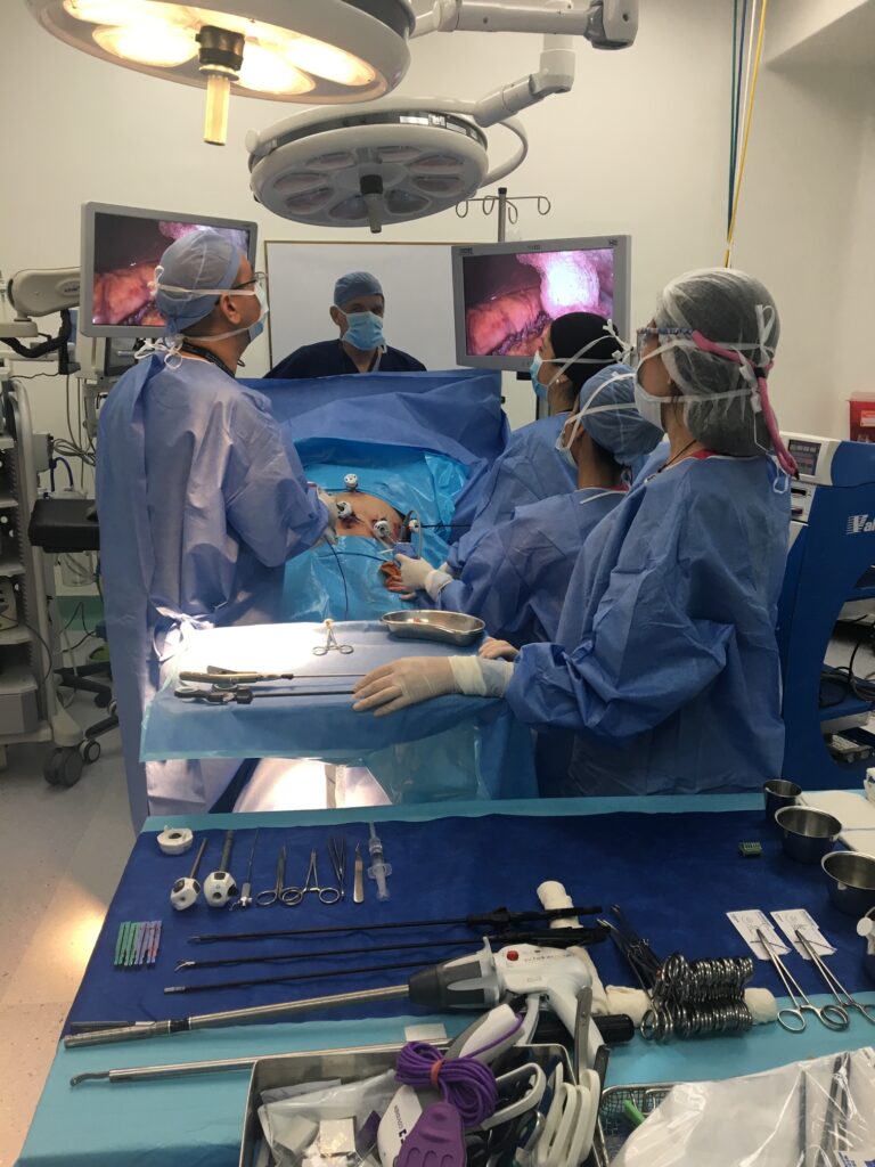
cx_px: 438
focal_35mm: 29
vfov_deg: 61.7
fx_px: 977
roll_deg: -0.6
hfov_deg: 48.2
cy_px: 584
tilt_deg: -13.8
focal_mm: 4.15
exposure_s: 1/30
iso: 32
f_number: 2.2
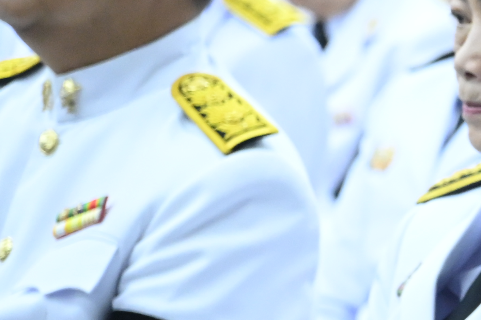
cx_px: 995
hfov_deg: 4.0
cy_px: 332
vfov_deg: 2.7
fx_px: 6866
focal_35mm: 514
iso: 6400
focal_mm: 120
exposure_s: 1/320
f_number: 4
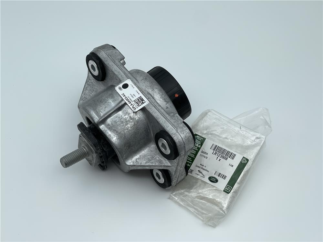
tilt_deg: -54.6
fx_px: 597
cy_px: 121
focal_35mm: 64
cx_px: 162
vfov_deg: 22.9
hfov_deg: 30.3
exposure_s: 1/141
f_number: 2.2
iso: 20
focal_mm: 7.5
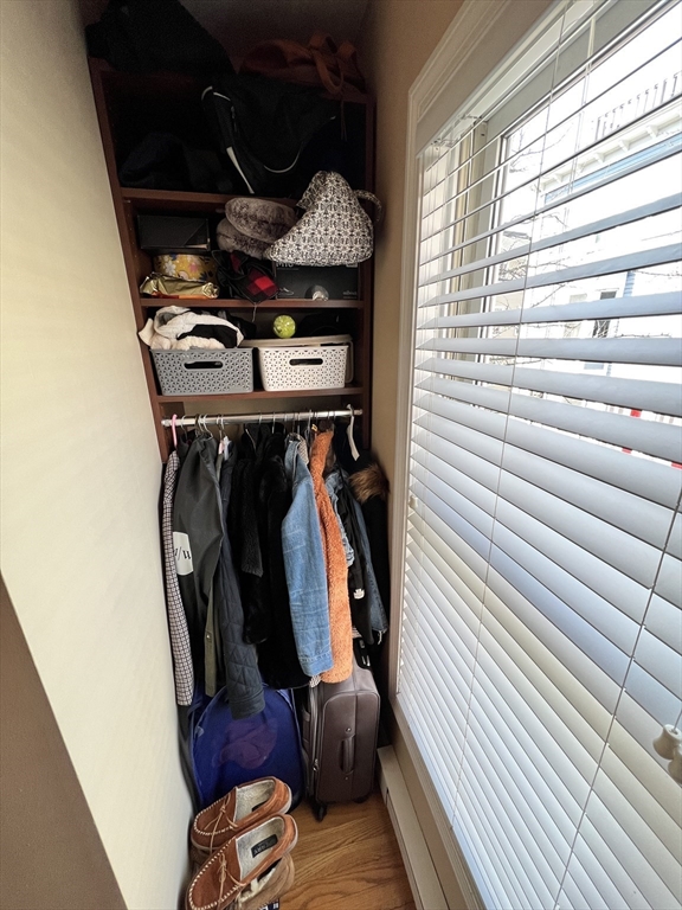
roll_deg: +1.9
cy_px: 455
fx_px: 341
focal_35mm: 13
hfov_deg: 89.9
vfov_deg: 106.2
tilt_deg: -16.9
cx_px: 341
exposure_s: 1/121
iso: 100
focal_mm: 1.57
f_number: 1.8
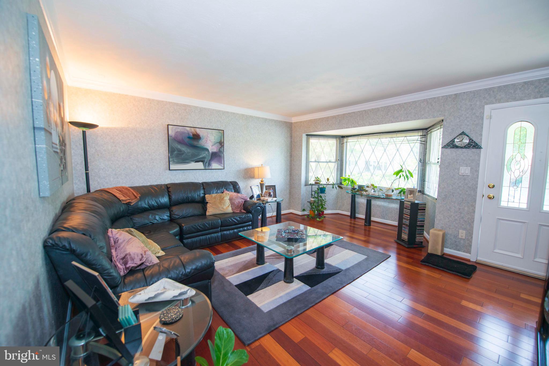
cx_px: 274
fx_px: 214
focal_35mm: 14
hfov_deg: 104.2
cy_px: 183
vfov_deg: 81.2
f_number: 4.5
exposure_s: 1/100
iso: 320
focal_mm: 14
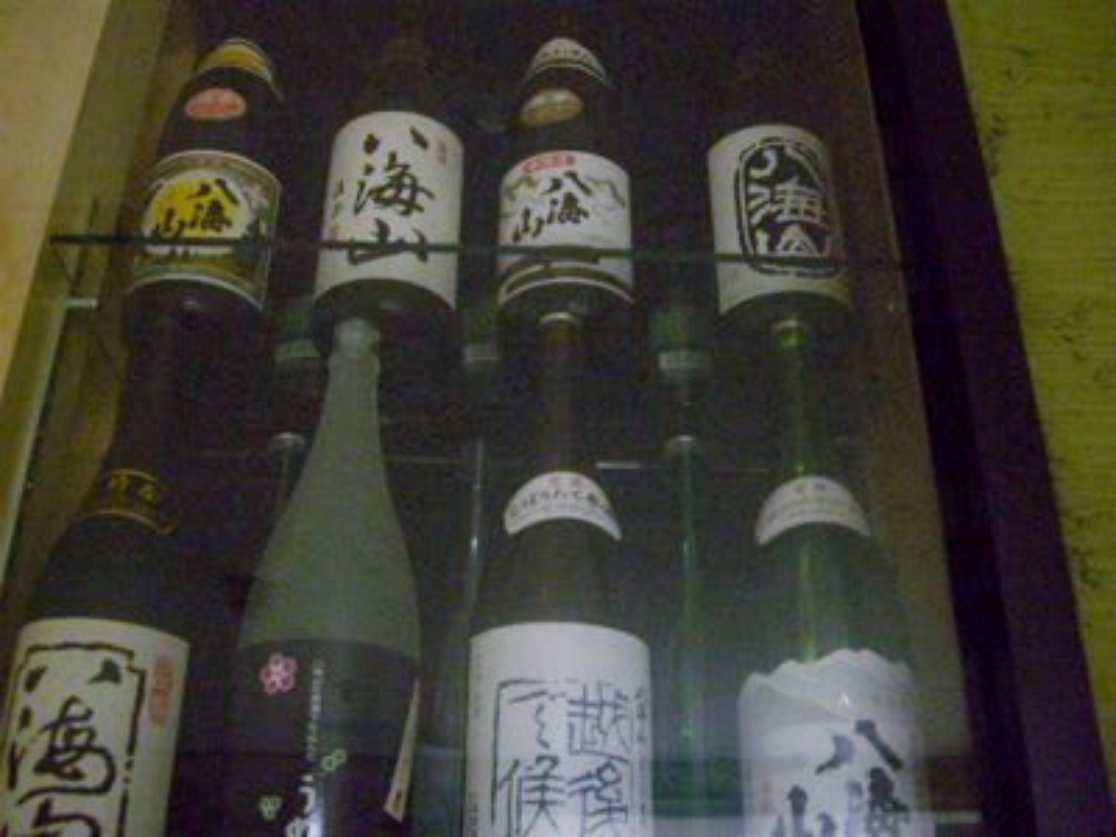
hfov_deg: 49.0
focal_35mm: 38
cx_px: 558
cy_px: 418
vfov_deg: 37.7
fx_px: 1225
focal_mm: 7.9
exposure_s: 1/15
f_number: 2.8
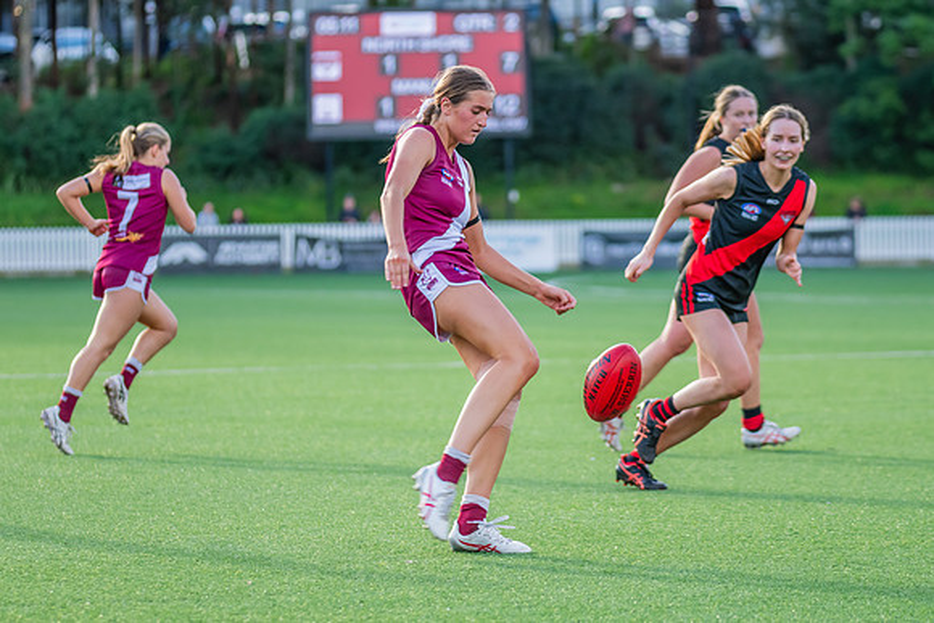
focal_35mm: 204
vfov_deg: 6.7
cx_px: 468
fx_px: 5295
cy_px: 320
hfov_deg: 10.1
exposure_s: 1/800
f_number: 4
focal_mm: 170
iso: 900
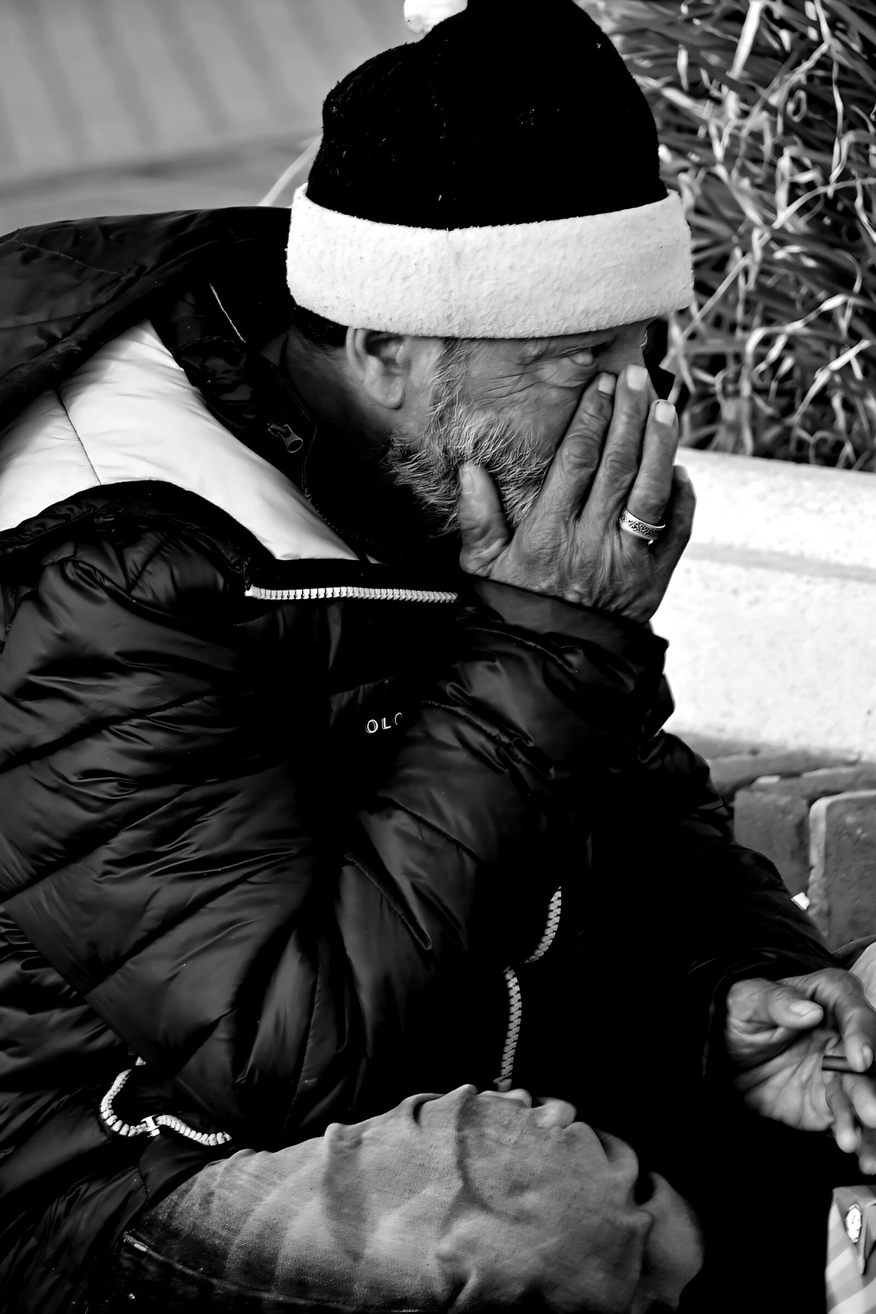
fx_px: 13413
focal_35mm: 368
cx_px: 438
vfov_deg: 5.6
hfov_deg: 3.7
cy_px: 657
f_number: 9
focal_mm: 245
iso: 100
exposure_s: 1/25
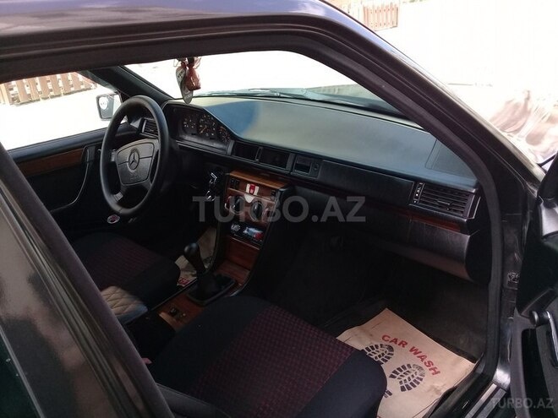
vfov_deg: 45.4
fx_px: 500
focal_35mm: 31
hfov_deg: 58.4
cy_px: 209
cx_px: 279
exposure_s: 1/116
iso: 64
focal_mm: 3.3
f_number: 2.2
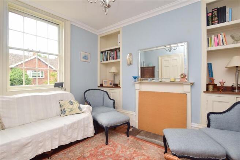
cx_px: 120
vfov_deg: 77.3
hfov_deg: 100.4
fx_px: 100
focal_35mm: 15
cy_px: 80
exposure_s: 1/160
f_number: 6.3
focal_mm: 10
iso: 400
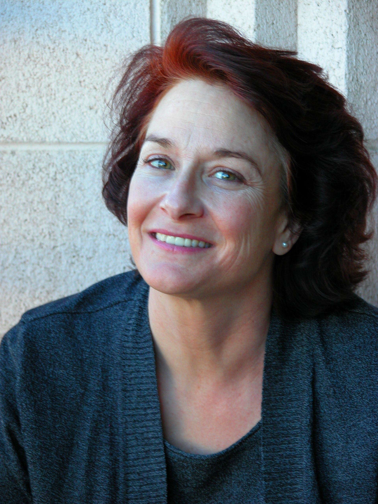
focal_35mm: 161
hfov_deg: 9.2
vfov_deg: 12.3
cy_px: 252
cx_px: 189
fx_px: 2344
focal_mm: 41.1
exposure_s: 1/32.1
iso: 100
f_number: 3.9
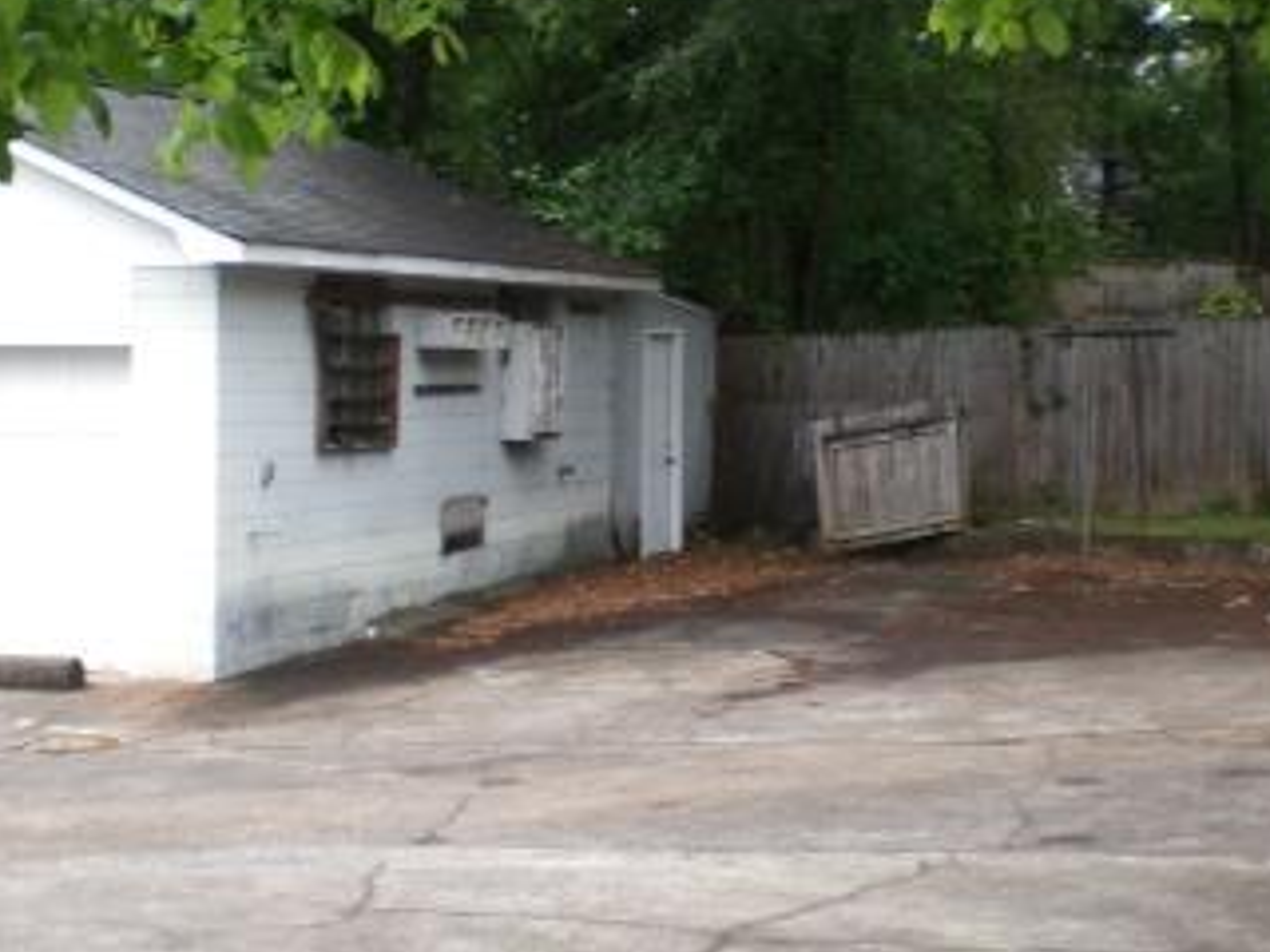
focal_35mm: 76
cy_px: 258
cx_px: 754
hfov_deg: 25.6
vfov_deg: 19.3
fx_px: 2788
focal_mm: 6.3
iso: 50
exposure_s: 1/250
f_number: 3.1
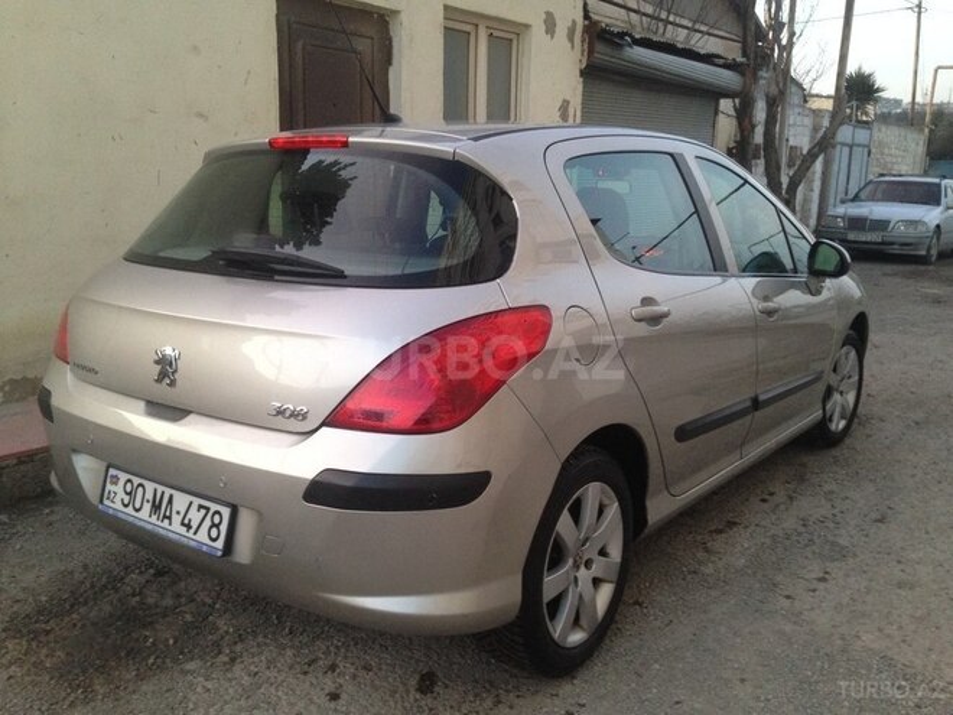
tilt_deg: -11.2
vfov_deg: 42.9
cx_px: 476
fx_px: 909
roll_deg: -2.7
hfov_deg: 55.4
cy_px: 358
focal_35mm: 33
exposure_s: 1/20
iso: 160
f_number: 2.4
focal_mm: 4.12
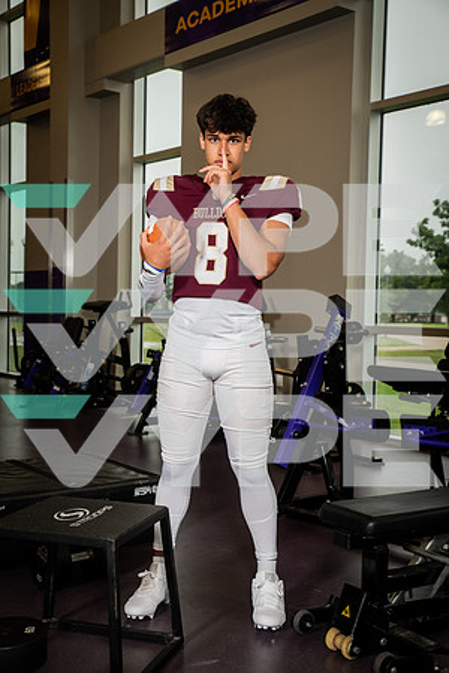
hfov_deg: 29.2
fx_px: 861
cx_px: 224
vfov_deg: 42.7
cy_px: 336
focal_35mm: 46
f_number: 5.6
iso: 500
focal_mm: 46
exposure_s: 1/250
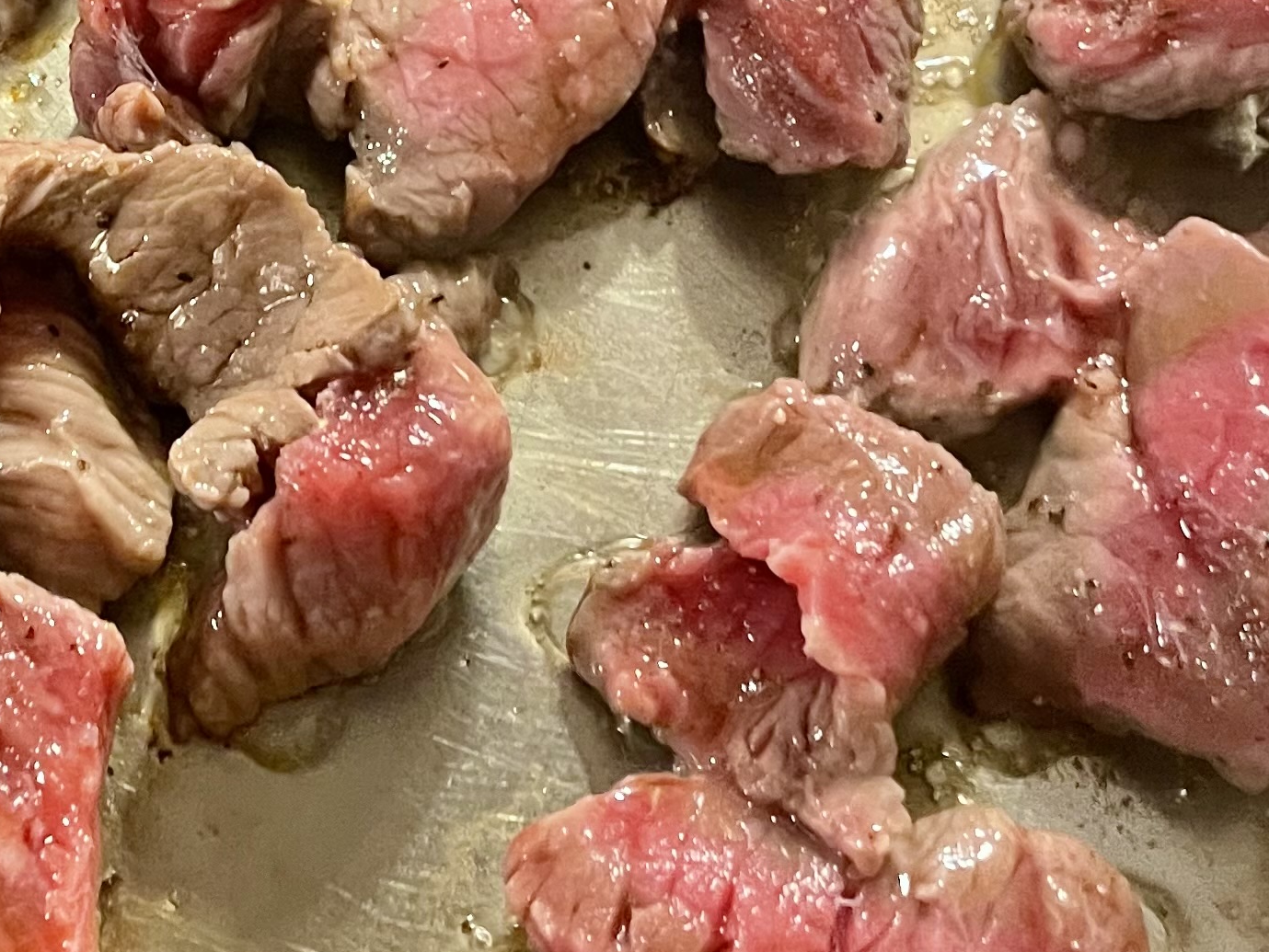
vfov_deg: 19.2
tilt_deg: -60.7
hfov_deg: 24.9
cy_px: 186
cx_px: 131
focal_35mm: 76
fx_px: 2787
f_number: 1.6
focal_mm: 4.2
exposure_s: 1/40
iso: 400
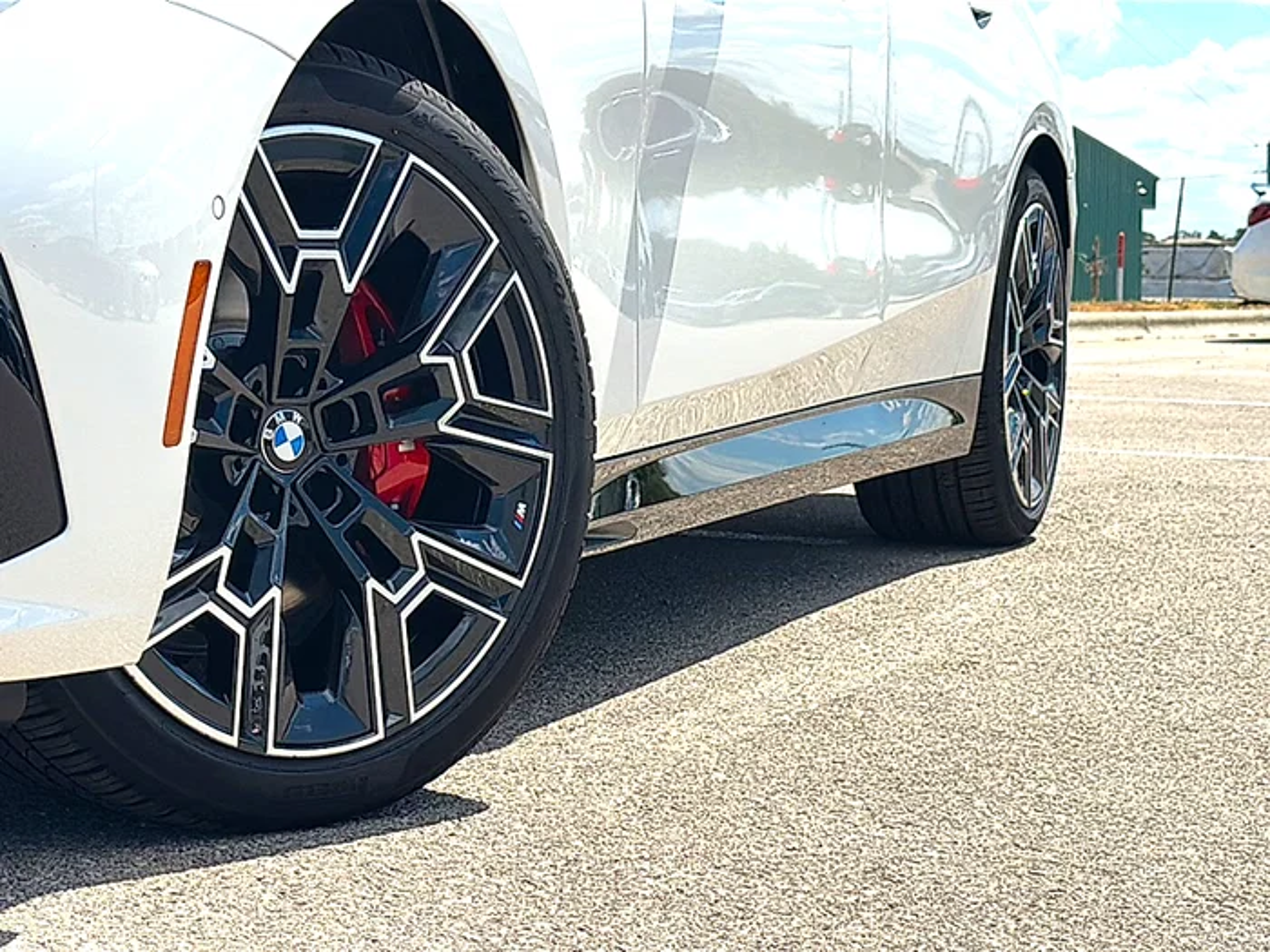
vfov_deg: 21.3
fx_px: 2531
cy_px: 476
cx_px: 635
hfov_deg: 28.2
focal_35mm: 69
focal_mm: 6.86
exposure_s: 1/6711
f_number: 1.78
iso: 80
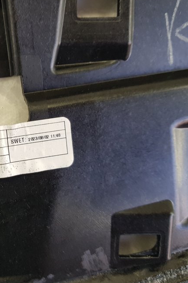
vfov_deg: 45.3
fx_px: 337
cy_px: 120
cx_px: -8
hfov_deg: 28.8
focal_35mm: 43
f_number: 1.7
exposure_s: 1/100
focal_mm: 4.2
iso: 80
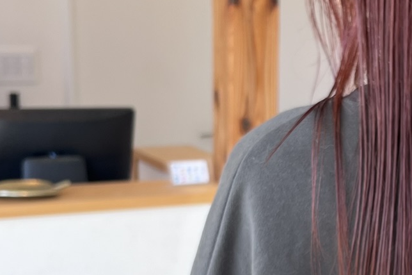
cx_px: 299
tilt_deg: -14.7
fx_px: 984
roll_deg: -1.6
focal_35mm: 86
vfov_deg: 15.8
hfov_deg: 23.5
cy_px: 221
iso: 40
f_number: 1.5
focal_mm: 5.7
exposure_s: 1/221
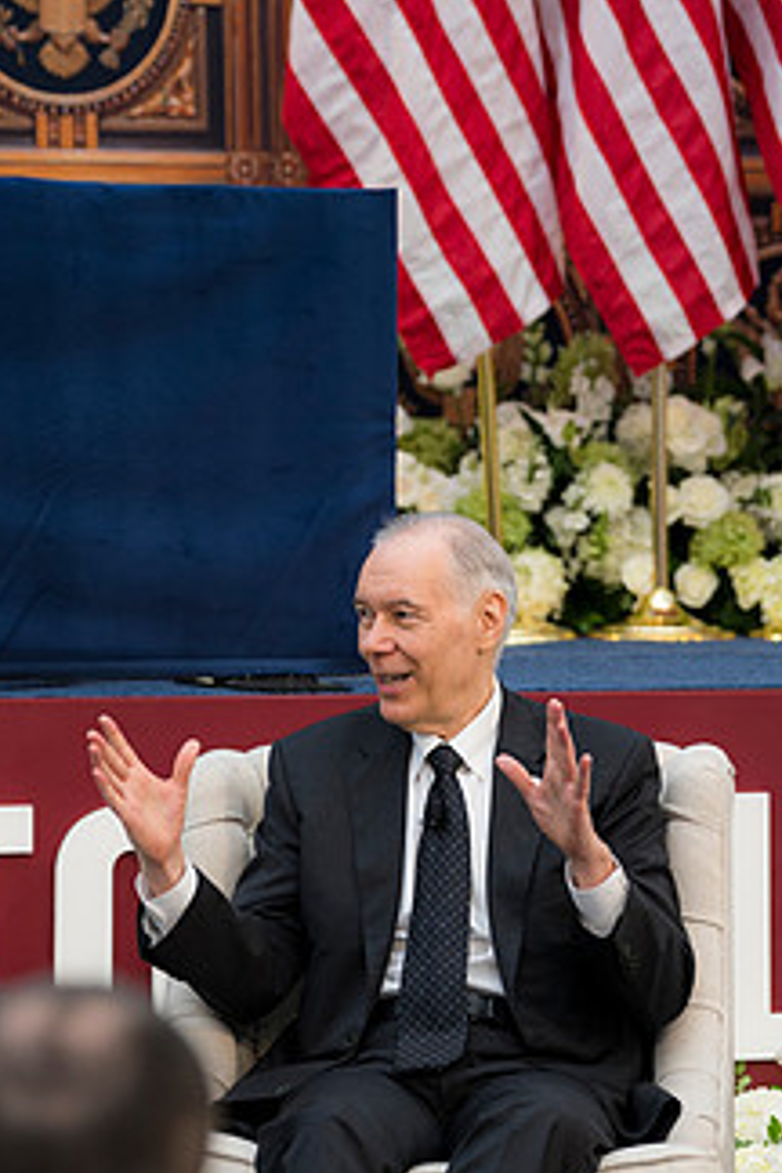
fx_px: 6516
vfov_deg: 10.3
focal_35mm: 200
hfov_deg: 6.9
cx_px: 496
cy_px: 757
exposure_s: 1/320
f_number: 2.8
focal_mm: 96
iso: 280
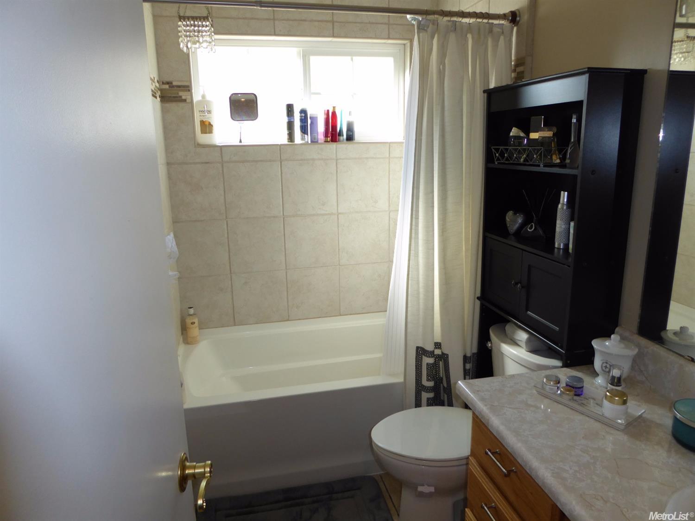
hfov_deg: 71.6
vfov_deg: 56.8
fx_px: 482
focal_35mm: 24
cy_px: 260
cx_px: 348
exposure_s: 1/60
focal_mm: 4.3
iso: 160
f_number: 3.3
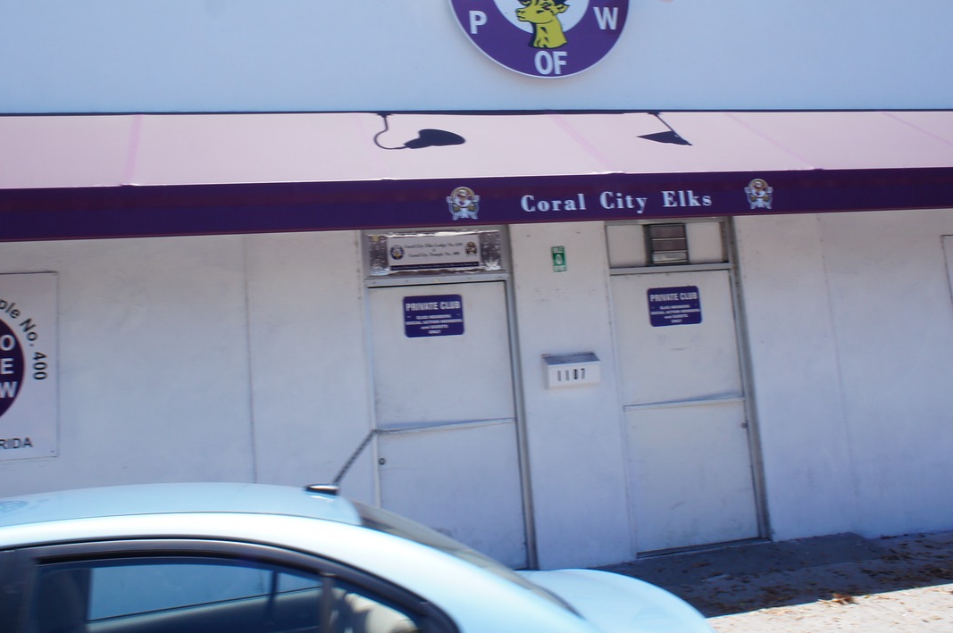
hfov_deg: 53.1
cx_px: 434
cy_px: 207
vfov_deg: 36.4
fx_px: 952
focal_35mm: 36
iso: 200
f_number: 13
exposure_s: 1/200
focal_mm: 16
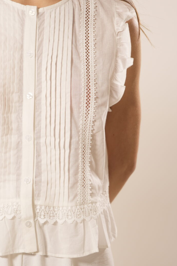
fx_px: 634
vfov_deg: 23.6
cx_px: 32
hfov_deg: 15.8
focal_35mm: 86
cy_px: 141
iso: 500
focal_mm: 50
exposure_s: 1/100
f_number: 2.8
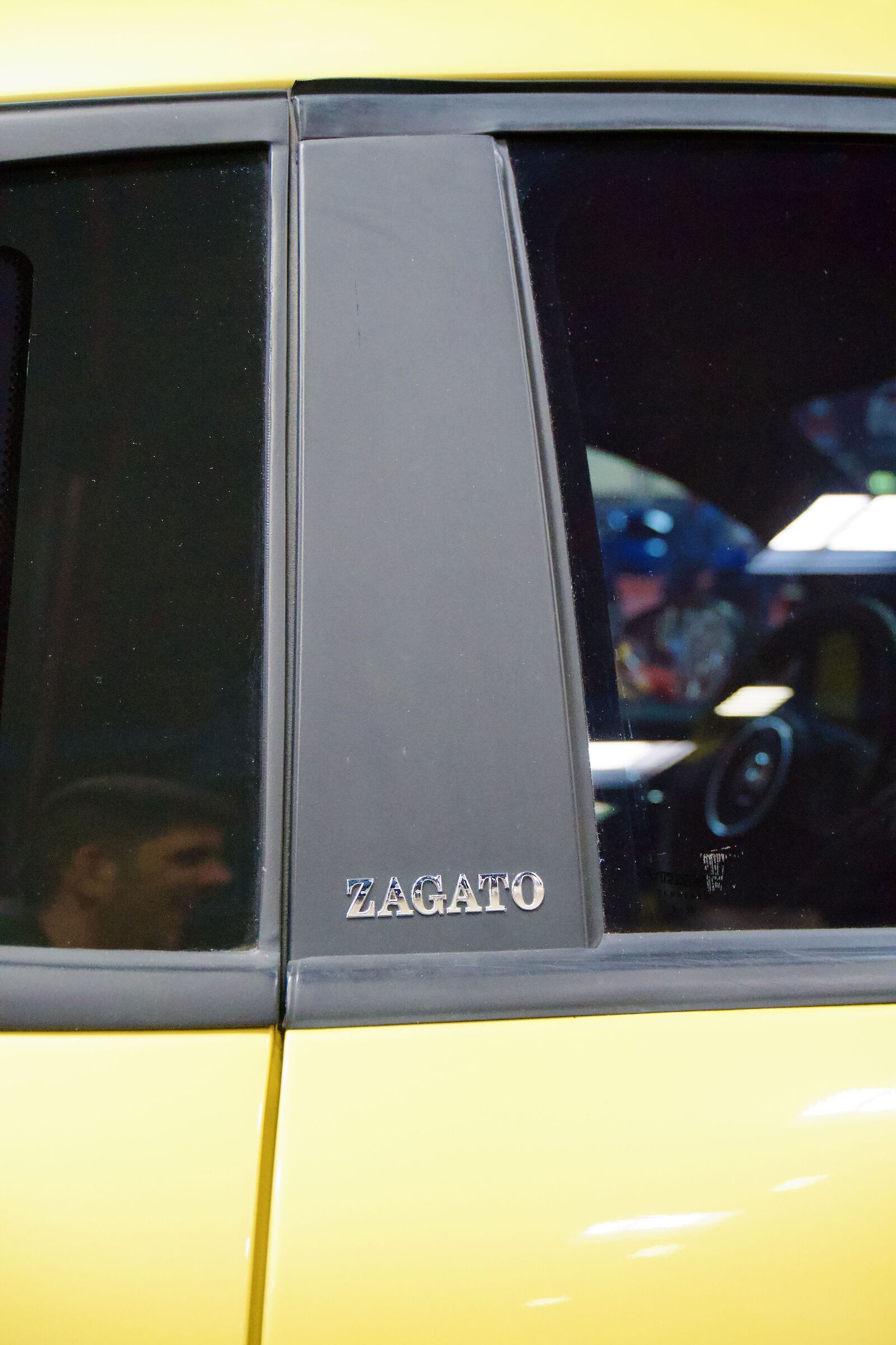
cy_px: 672
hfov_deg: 26.5
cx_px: 448
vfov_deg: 38.9
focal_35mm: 51
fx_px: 1904
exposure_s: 1/160
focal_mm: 34
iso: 6400
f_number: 5
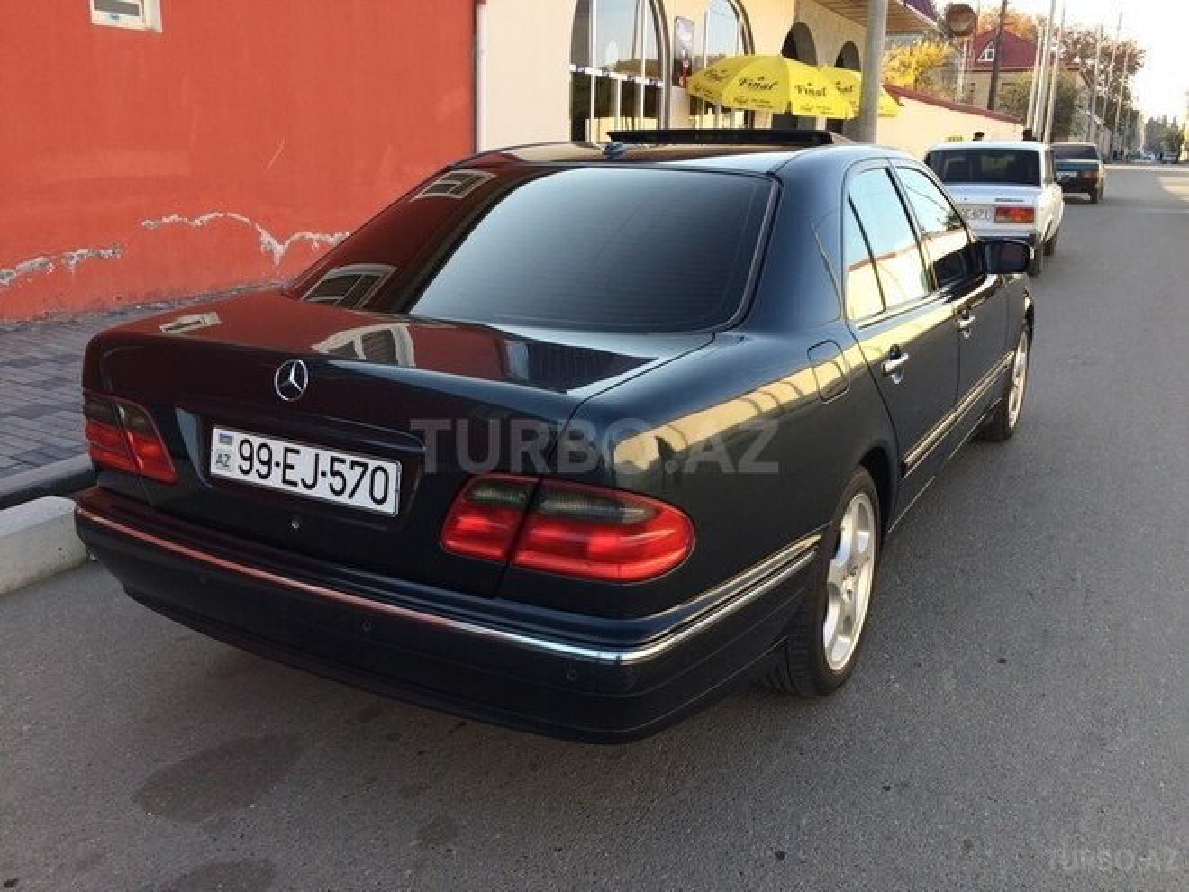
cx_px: 594
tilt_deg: -15.1
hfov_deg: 61.7
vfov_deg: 48.2
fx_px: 996
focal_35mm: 29
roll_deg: -1.5
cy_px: 446
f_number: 2.2
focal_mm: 4.15
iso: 32
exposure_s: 1/313
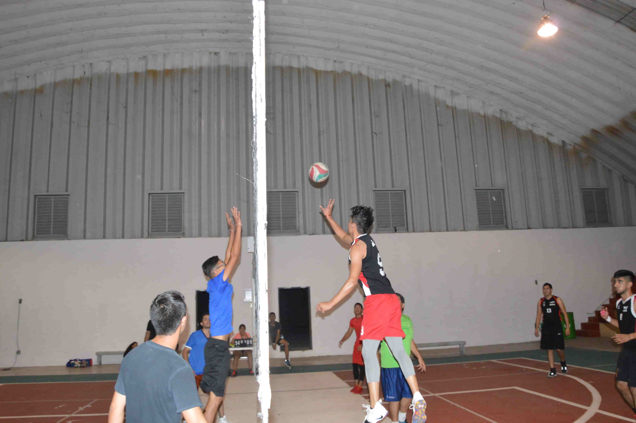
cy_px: 212
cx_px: 318
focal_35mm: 32
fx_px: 556
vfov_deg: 41.6
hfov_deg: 59.5
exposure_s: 1/200
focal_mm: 21
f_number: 7.1
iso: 1600
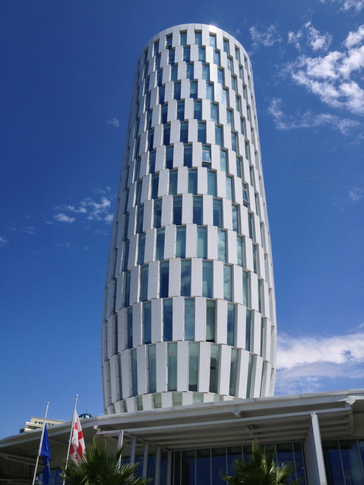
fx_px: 491
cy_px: 242
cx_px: 182
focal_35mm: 35
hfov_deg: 40.7
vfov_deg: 52.6
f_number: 2.4
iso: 50
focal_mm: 4.28
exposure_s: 1/3067
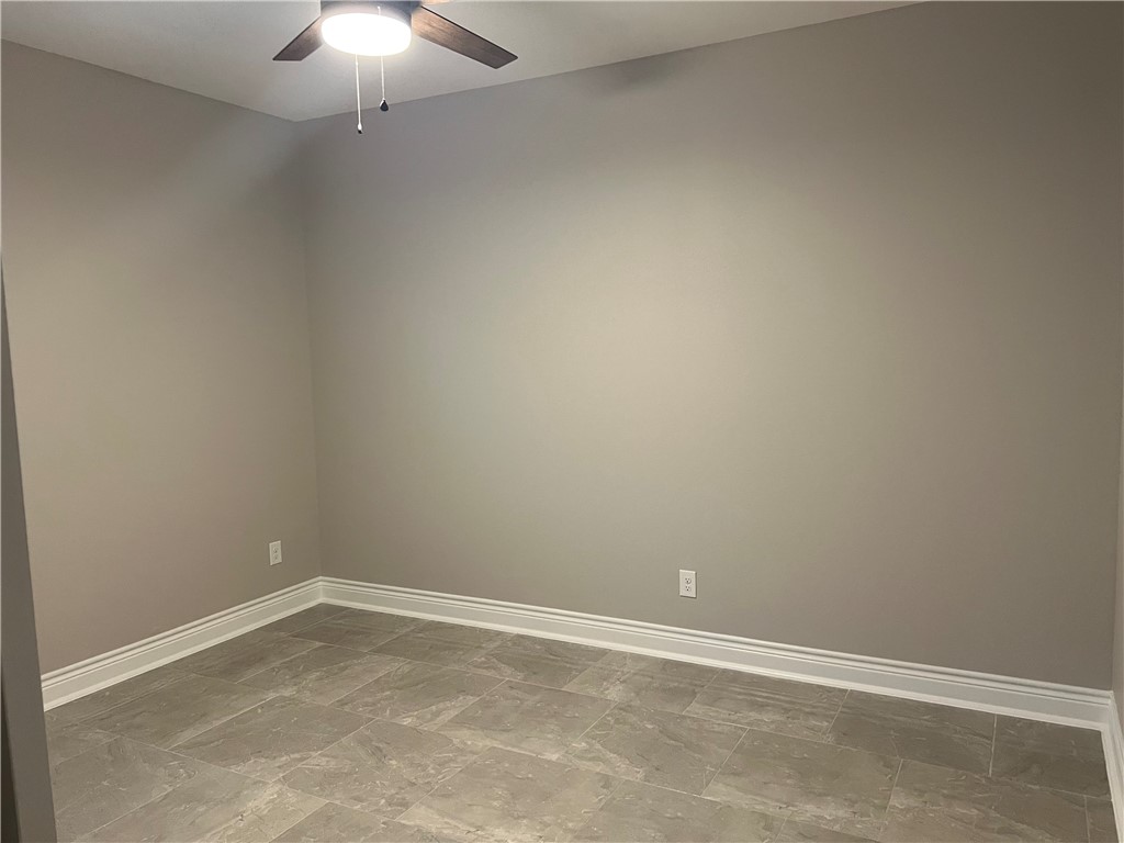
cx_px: 562
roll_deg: +1.3
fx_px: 844
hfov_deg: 67.3
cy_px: 422
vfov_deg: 53.1
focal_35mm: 26
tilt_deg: -5.3
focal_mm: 5.7
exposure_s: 1/60
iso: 250
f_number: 1.5
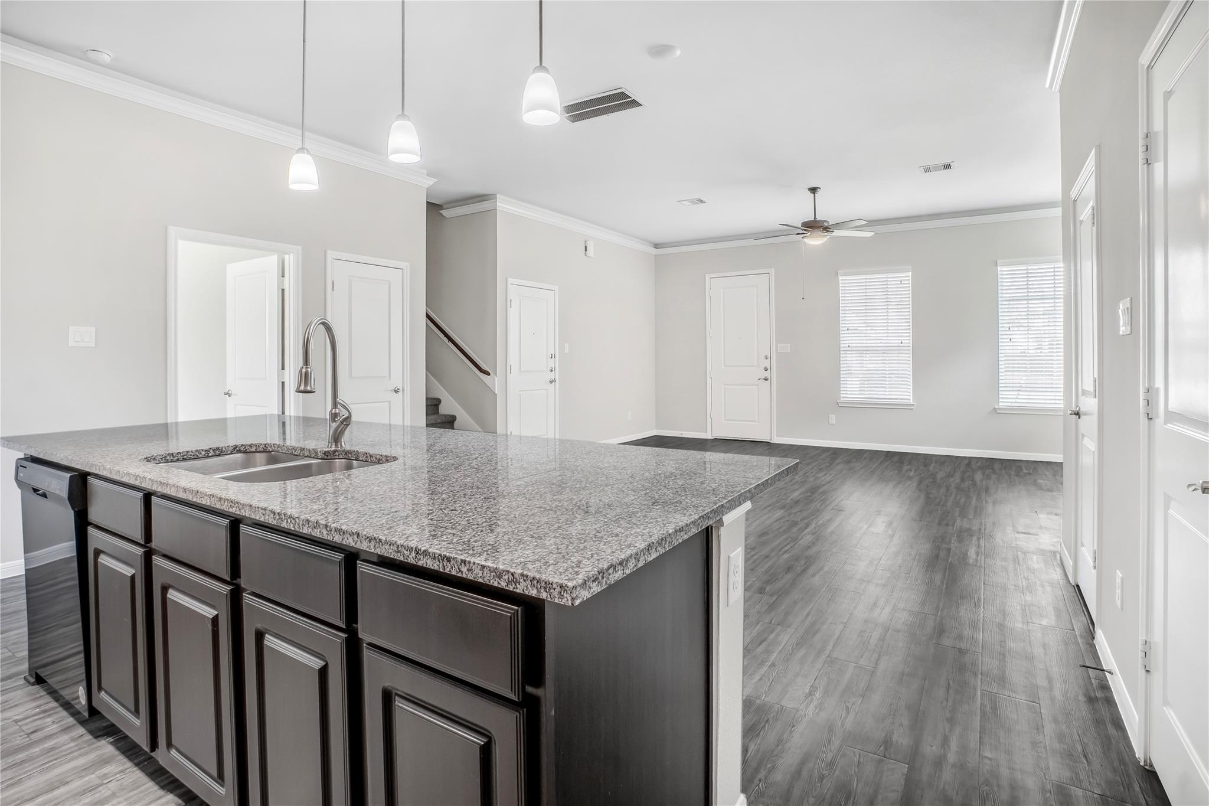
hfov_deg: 95.0
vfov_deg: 72.0
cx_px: 604
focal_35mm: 16
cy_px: 403
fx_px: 554
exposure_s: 1/320
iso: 500
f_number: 11
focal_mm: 11
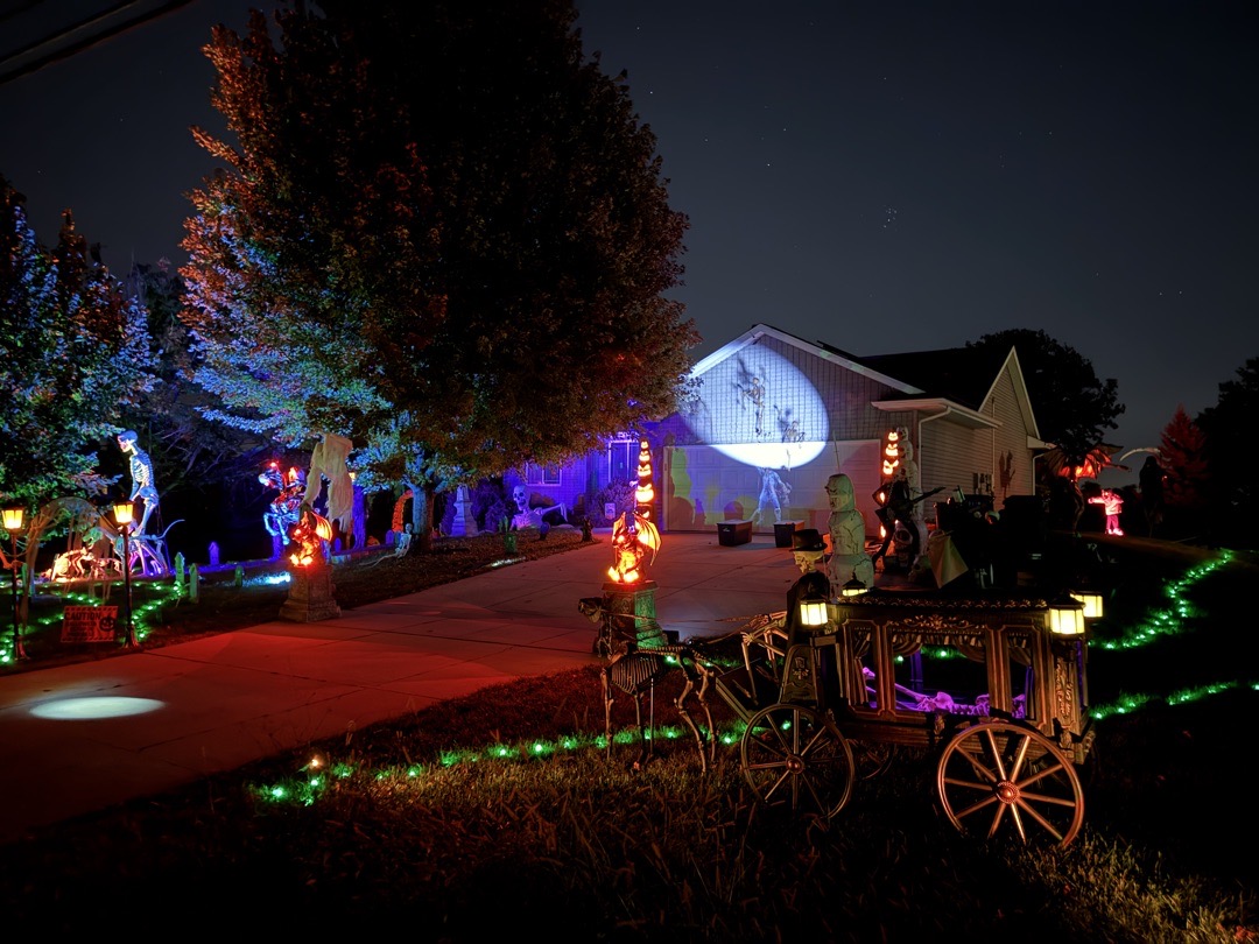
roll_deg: -1.0
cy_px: 472
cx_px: 630
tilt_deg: +1.9
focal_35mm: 24
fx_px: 873
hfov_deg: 71.6
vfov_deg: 56.8
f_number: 1.78
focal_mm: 6.76
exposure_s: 1/2
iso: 2500
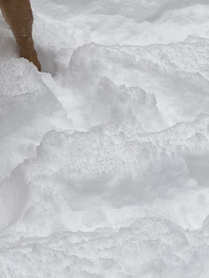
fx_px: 797
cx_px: -92
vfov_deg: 19.5
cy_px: 34
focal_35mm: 99
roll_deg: -0.4
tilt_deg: -19.2
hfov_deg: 14.1
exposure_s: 1/181
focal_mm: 4.25
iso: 32
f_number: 1.8
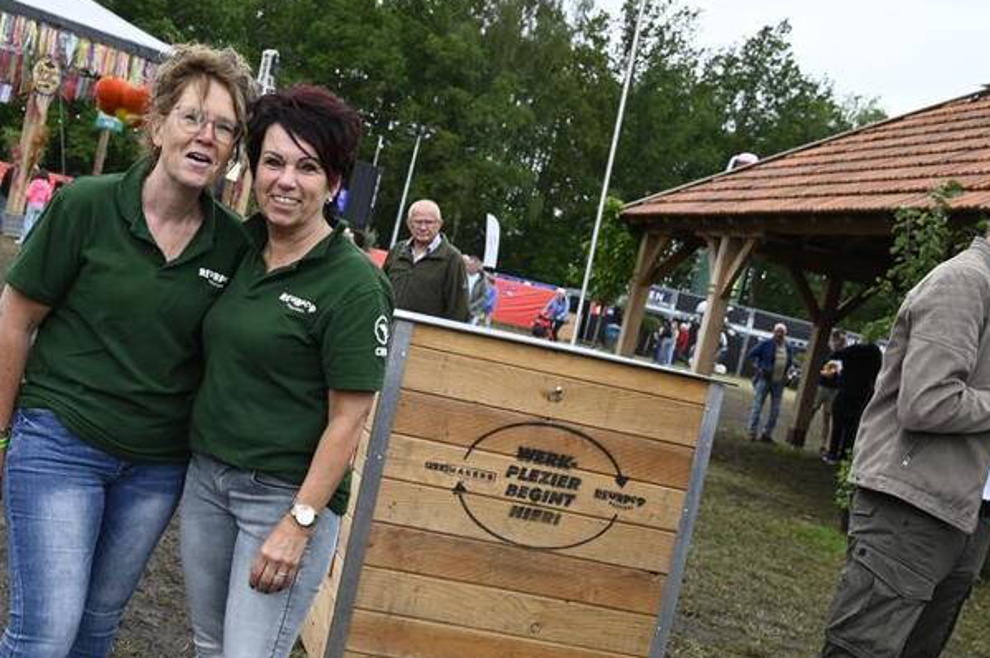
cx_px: 264
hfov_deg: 40.2
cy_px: 350
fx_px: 1319
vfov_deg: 28.0
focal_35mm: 48
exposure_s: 1/250
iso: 200
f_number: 4.5
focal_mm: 29
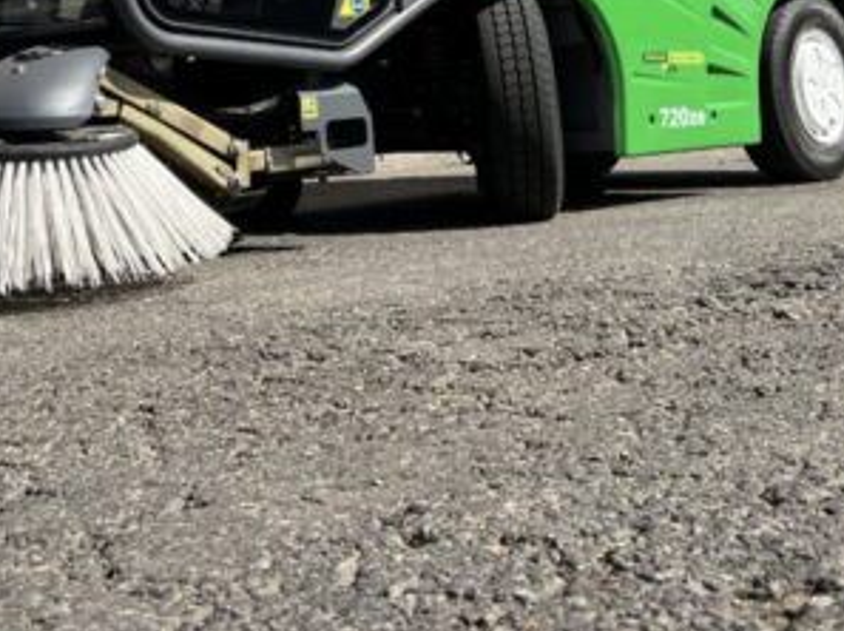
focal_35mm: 61
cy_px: -63
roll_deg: +2.6
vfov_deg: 22.6
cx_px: 330
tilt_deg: +7.6
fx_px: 1485
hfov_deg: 31.6
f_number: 1.5
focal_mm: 5.7
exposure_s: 1/4831
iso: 50
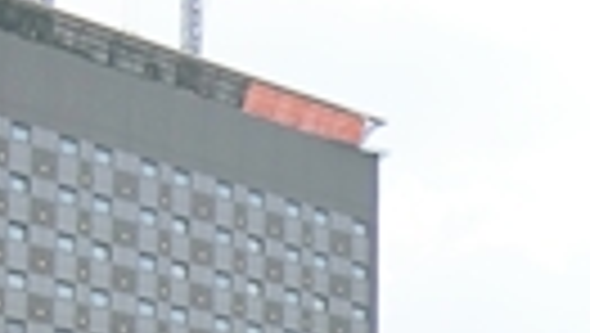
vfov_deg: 10.9
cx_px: 631
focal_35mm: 101
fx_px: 1582
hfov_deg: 20.3
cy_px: 670
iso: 80
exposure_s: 1/320
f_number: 6.9
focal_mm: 4.06
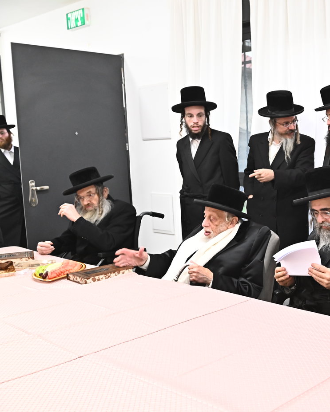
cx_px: 310
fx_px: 501
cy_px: 206
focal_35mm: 41
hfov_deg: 34.0
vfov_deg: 44.8
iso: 3200
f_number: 5.6
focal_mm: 29
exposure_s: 1/125
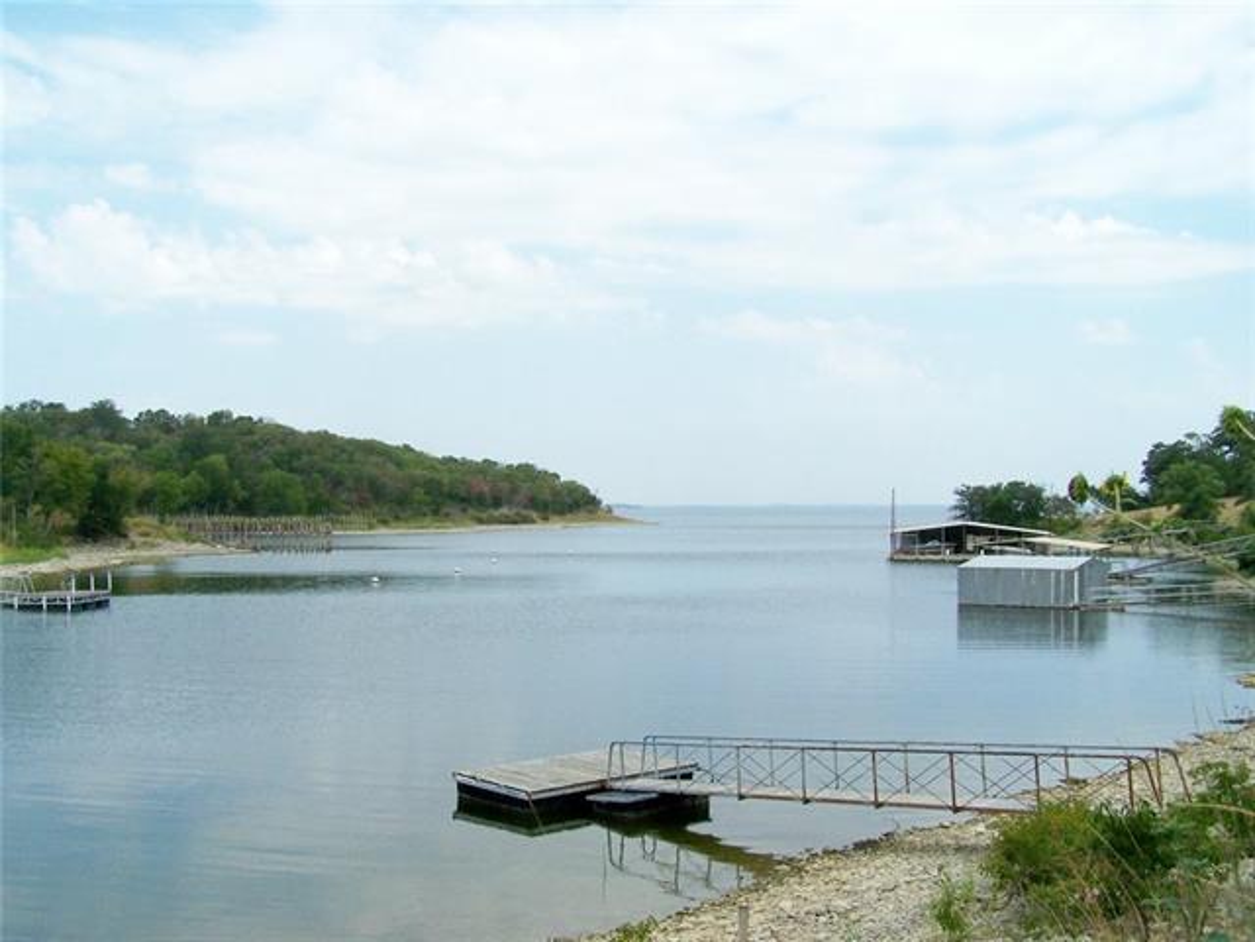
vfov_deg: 37.7
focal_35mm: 38
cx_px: 628
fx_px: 1378
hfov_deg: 49.0
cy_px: 471
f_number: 5.6
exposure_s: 1/500
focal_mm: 6.3
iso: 80
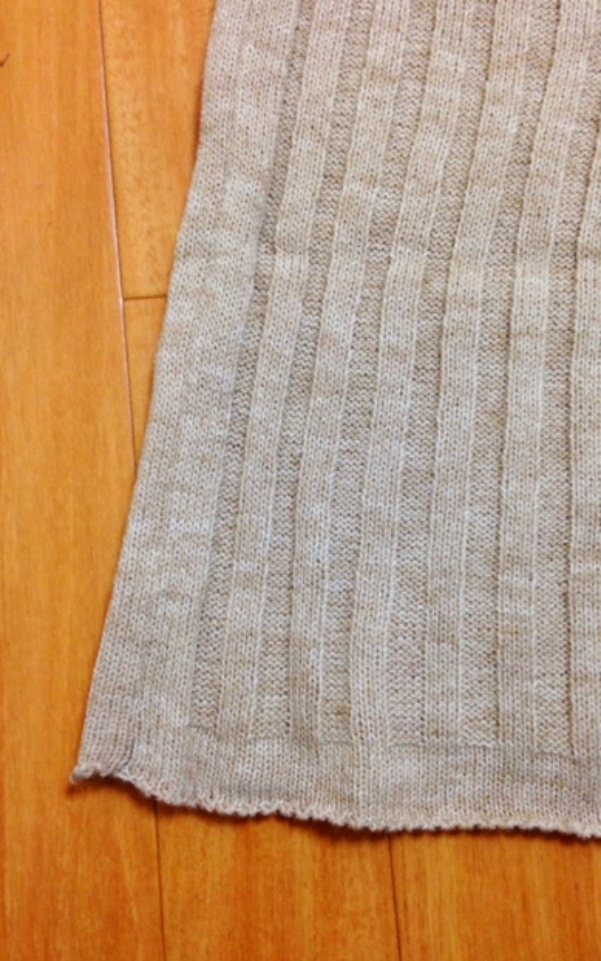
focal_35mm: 36
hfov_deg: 35.3
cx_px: 349
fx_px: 943
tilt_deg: -85.3
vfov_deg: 54.0
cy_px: 476
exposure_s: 1/20
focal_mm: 4.12
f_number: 2.4
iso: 125
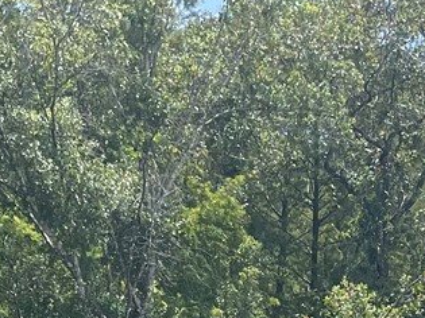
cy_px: 736
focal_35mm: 132
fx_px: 1620
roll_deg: -0.2
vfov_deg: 10.0
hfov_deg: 14.7
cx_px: 445
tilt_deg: +0.2
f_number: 1.6
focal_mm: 4.2
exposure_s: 1/3509
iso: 50
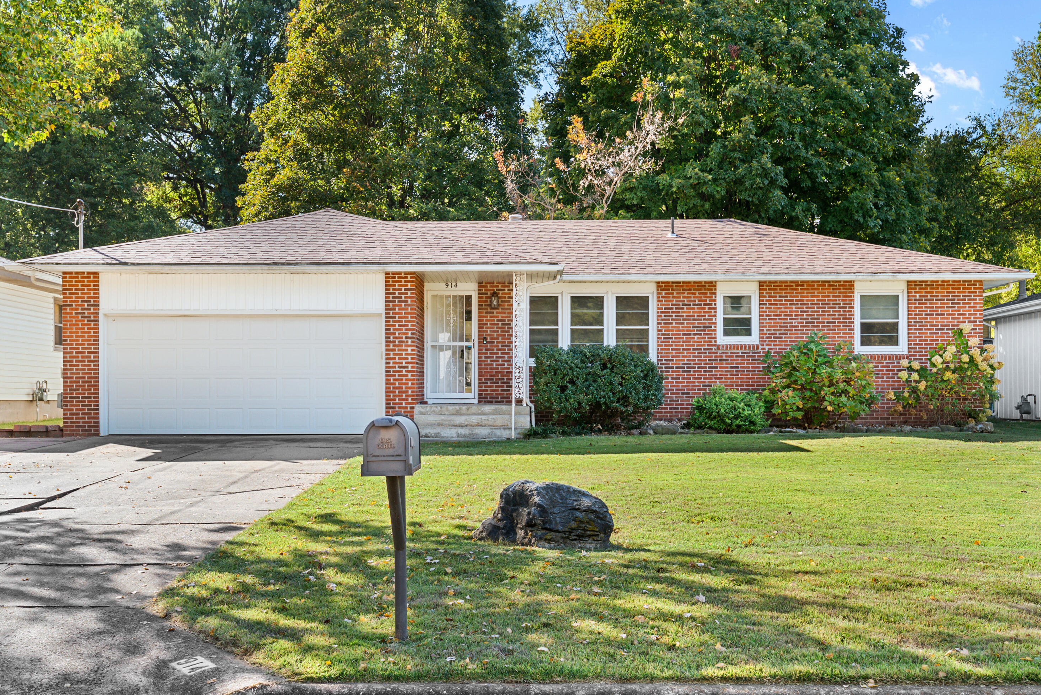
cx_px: 531
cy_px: 352
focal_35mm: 40
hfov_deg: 48.4
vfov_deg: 33.4
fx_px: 1157
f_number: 8
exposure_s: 1/30
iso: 640
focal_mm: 39
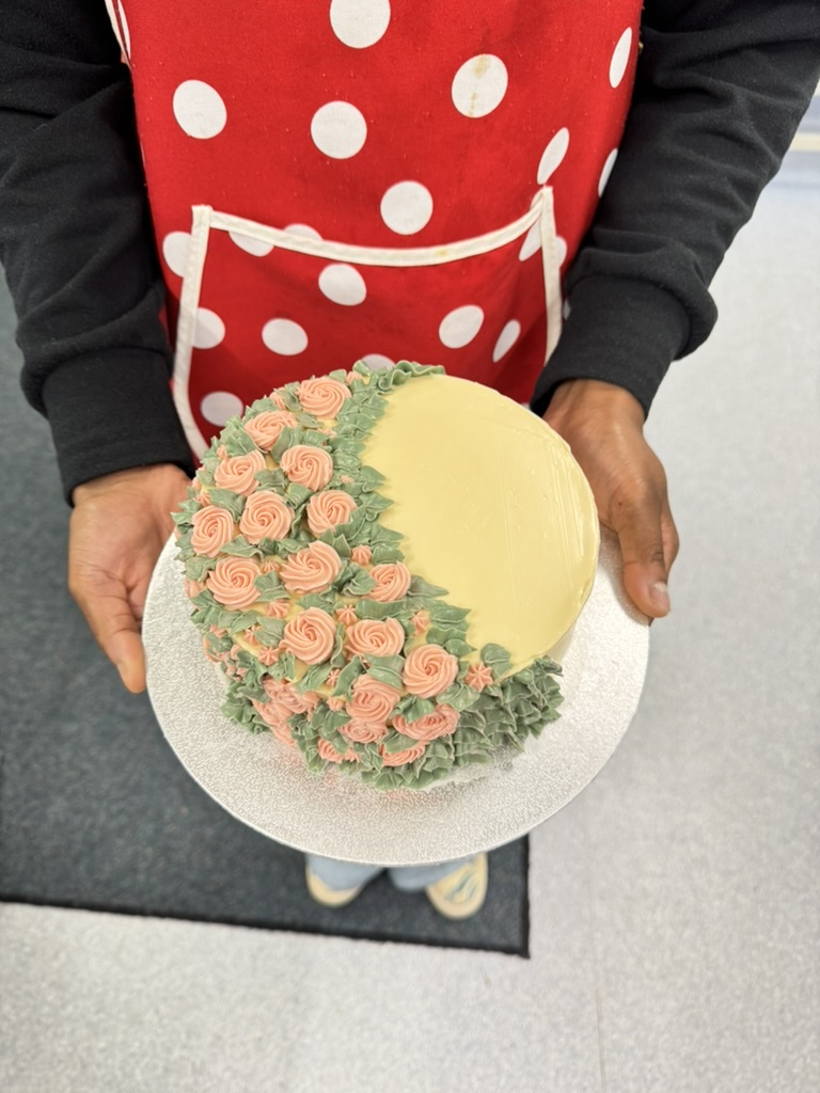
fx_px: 758
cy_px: 546
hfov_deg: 56.8
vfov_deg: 71.6
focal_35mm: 24
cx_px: 410
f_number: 1.78
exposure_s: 1/50
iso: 160
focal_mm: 6.76
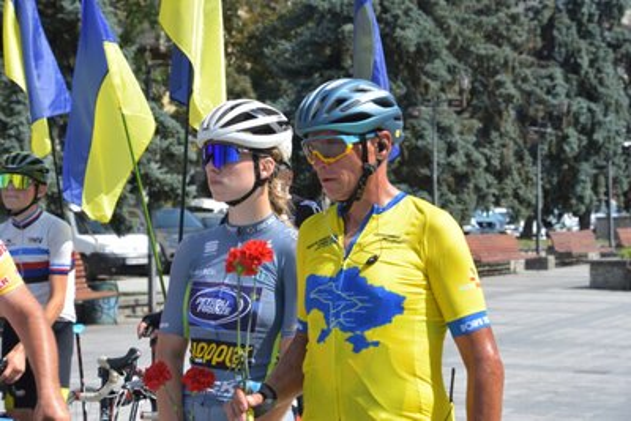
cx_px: 316
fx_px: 1631
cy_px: 210
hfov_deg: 21.9
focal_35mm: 93
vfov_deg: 14.7
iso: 100
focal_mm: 62
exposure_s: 1/250
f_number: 6.3
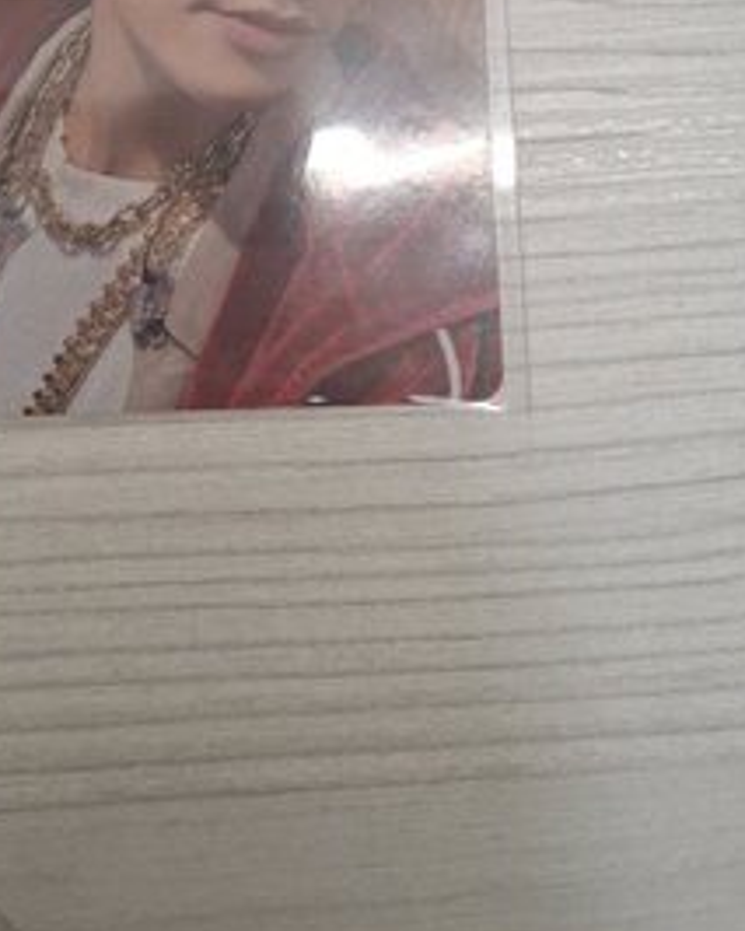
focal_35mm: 45
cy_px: 65
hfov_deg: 33.2
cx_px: 259
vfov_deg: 37.9
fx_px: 1240
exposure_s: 1/120
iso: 200
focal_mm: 5.54
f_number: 1.8
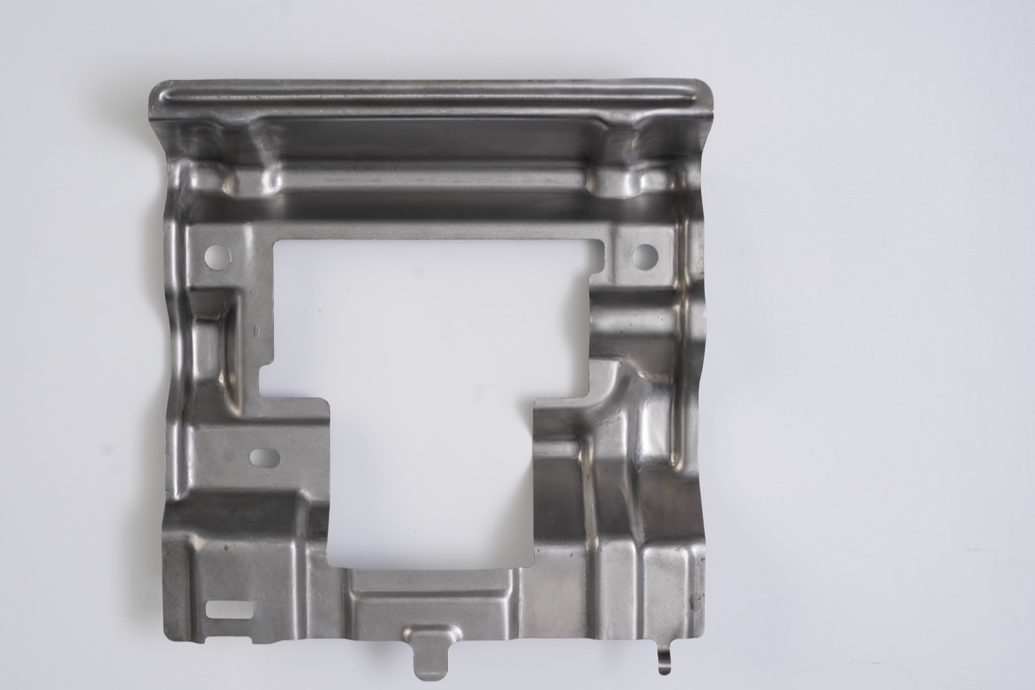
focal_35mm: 76
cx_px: 474
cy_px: 360
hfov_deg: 26.6
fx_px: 2184
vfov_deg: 17.9
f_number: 8
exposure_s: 1/250
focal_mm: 70
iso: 320
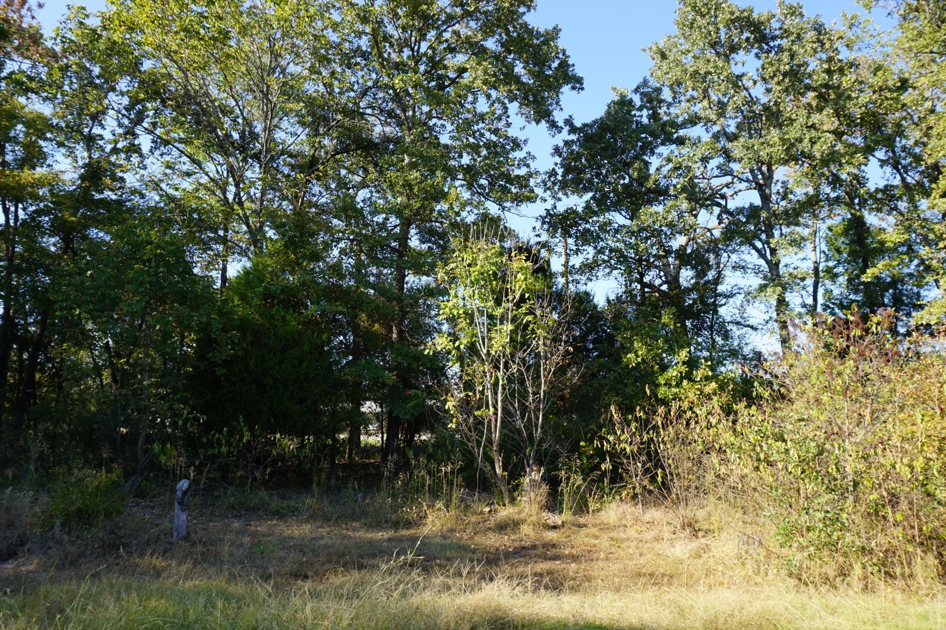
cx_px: 473
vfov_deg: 53.1
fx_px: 631
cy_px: 315
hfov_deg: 73.7
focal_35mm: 24
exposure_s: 1/80
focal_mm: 16
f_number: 8
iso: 100
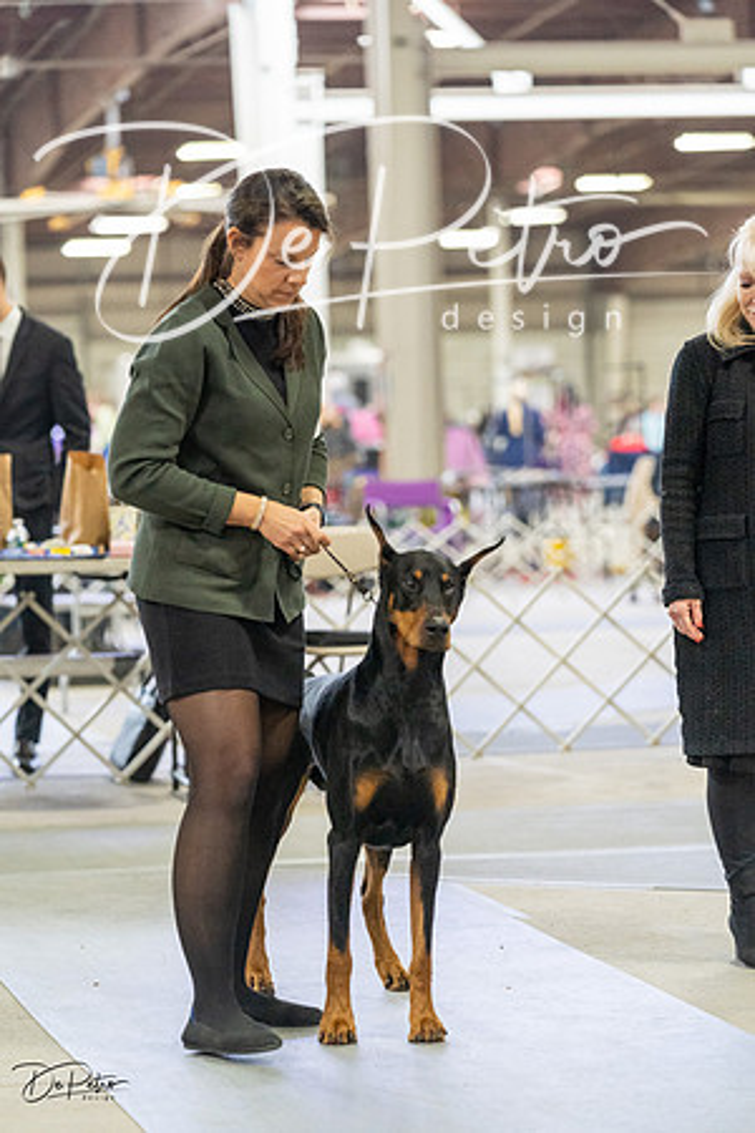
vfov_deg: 16.4
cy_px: 566
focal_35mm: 125
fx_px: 3932
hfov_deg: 11.0
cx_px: 378
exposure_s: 1/320
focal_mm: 125
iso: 6400
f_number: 3.5
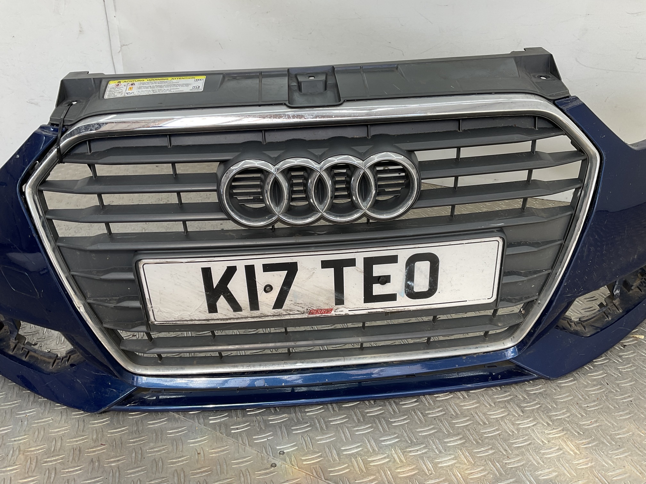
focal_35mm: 29
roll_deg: +1.7
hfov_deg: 61.7
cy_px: 242
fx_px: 541
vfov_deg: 48.2
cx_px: 323
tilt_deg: -27.9
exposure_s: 1/130
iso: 16
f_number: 1.8
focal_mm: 3
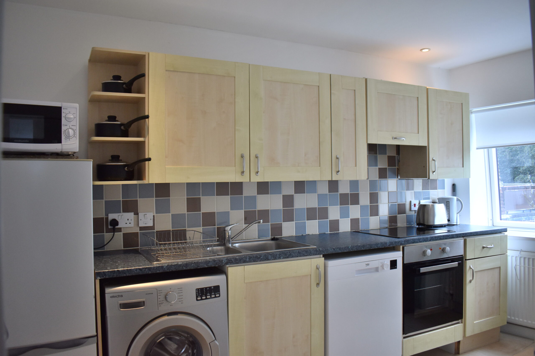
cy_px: 178
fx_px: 401
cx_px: 268
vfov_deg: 47.9
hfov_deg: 67.4
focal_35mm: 27
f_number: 3.5
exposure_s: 1/250
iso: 720
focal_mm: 18
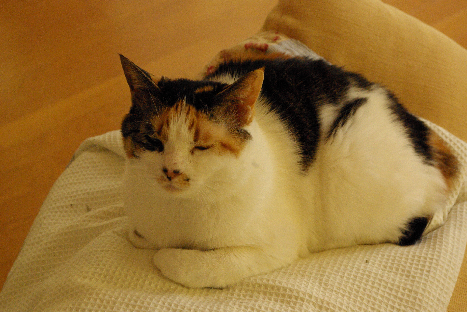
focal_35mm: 82
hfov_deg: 24.6
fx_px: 1071
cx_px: 234
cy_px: 156
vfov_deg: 16.6
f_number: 9.5
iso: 1600
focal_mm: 55
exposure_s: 1/180
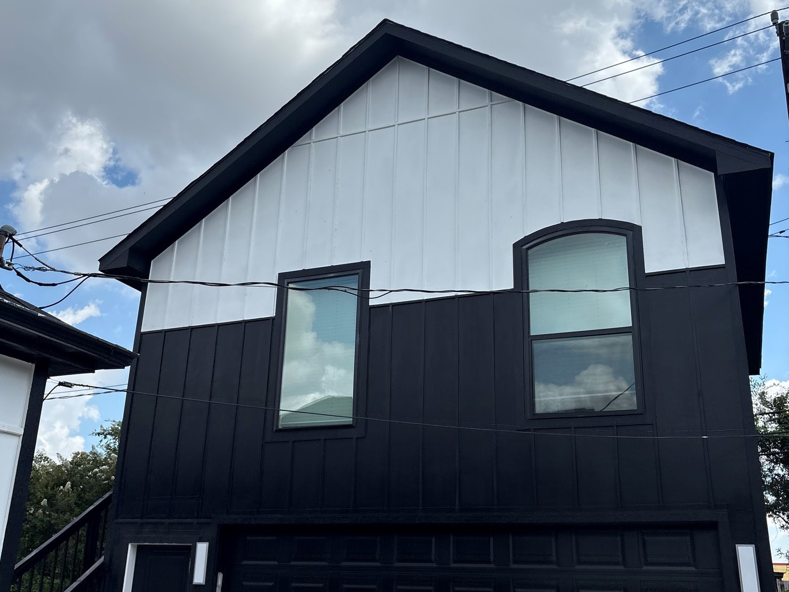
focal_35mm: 35
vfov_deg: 40.7
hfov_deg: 52.6
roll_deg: -2.2
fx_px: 798
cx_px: 392
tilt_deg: +20.8
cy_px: 298
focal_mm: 5.96
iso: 50
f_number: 1.6
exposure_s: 1/5348
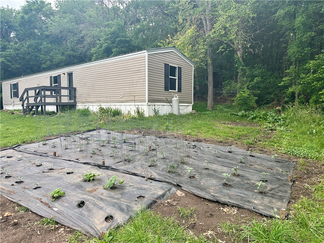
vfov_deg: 56.8
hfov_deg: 71.6
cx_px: 162
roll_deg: -0.2
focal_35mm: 24
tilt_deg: -4.2
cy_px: 122
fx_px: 225
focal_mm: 6.86
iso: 80
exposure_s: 1/791
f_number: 1.78
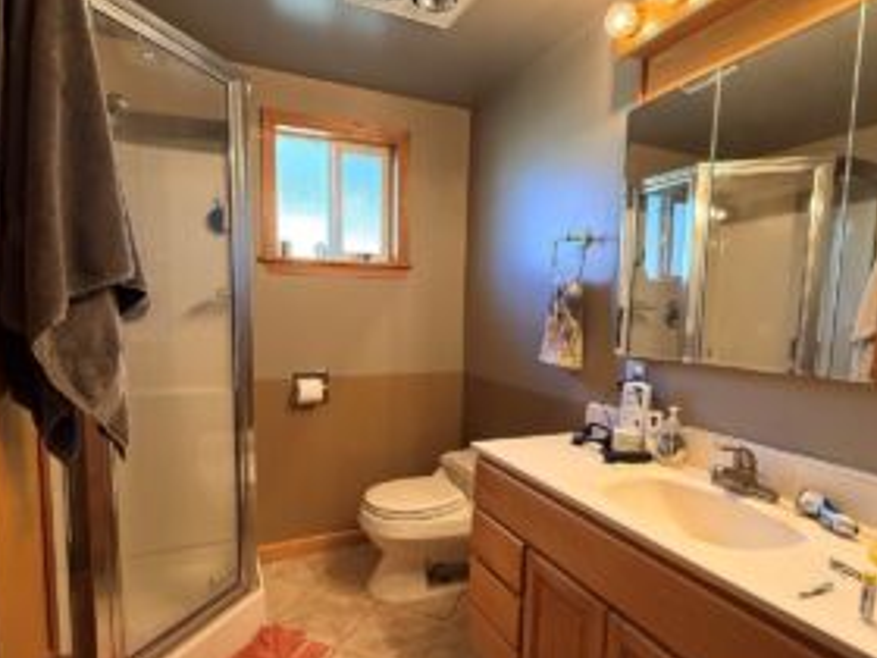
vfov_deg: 65.8
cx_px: 432
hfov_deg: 81.7
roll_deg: -1.3
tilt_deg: -5.2
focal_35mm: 20
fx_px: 507
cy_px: 360
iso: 500
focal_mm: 2.22
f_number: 2.2
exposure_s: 1/120
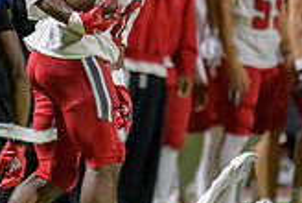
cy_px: 101
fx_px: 8900
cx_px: 144
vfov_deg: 1.3
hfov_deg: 1.9
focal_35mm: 1059
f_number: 2.8
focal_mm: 300
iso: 2000
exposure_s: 1/250
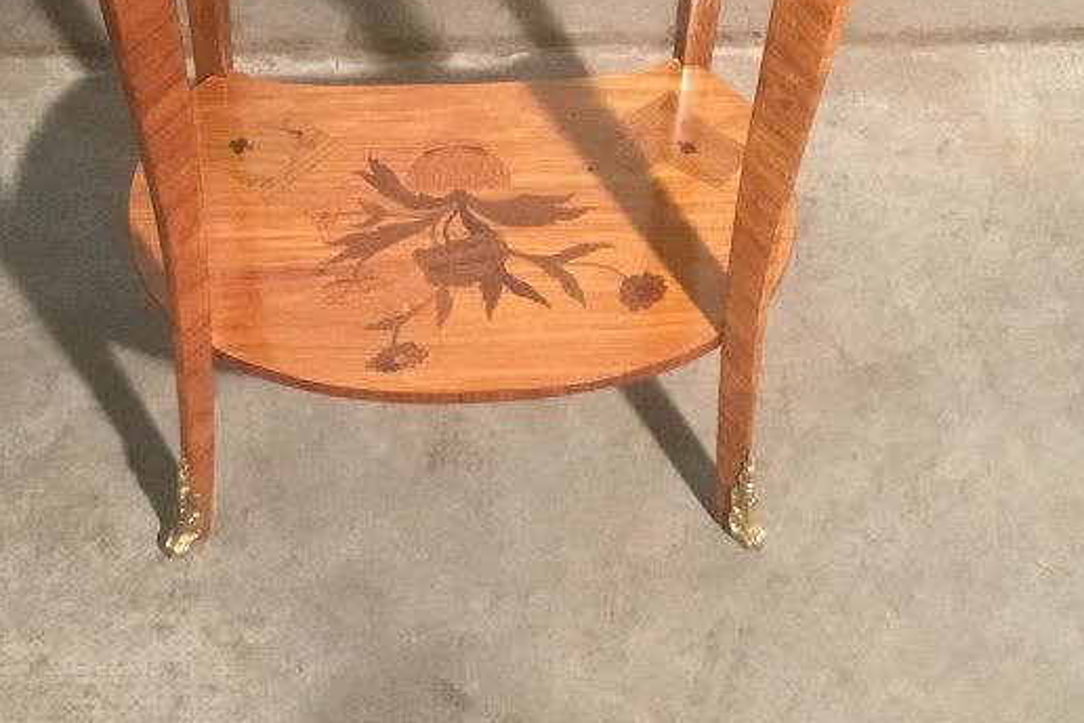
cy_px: 275
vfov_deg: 18.2
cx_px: 368
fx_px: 2258
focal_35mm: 75
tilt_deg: -50.2
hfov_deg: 26.8
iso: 200
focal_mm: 3.3
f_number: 2.4
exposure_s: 1/33
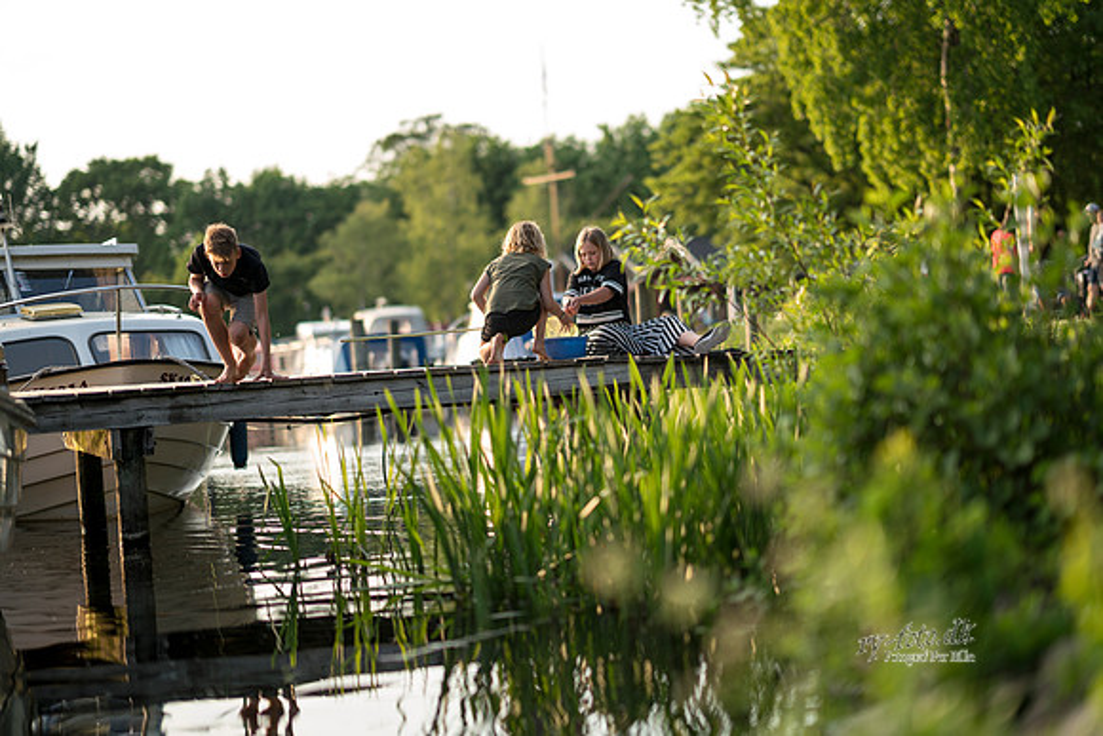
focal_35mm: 85
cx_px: 552
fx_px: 2605
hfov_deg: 23.9
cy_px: 368
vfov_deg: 16.1
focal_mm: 85
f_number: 1.4
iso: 50
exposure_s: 1/640
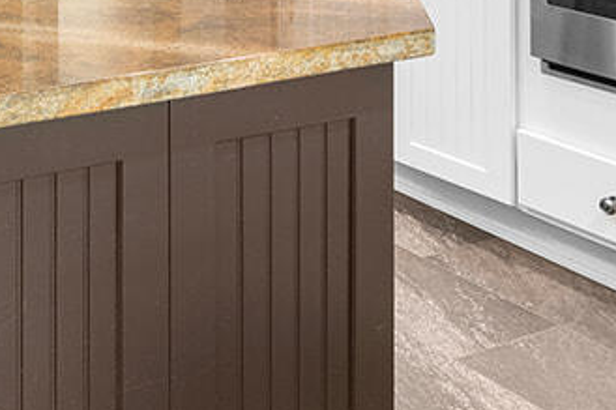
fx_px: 1163
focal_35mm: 68
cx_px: -219
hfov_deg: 25.0
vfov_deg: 17.1
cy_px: -288
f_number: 8
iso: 800
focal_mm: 14
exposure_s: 1/4
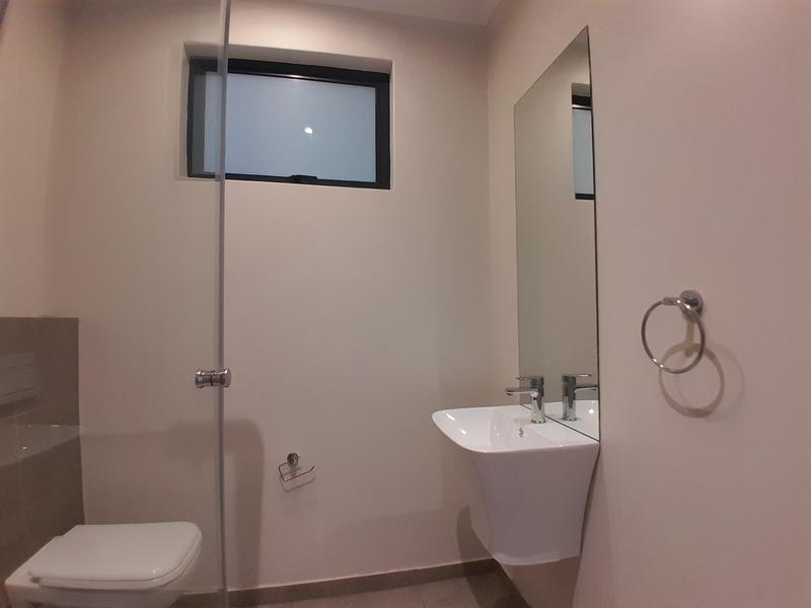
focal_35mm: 17
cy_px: 304
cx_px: 406
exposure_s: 1/24
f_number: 2.2
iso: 200
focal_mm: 1.46
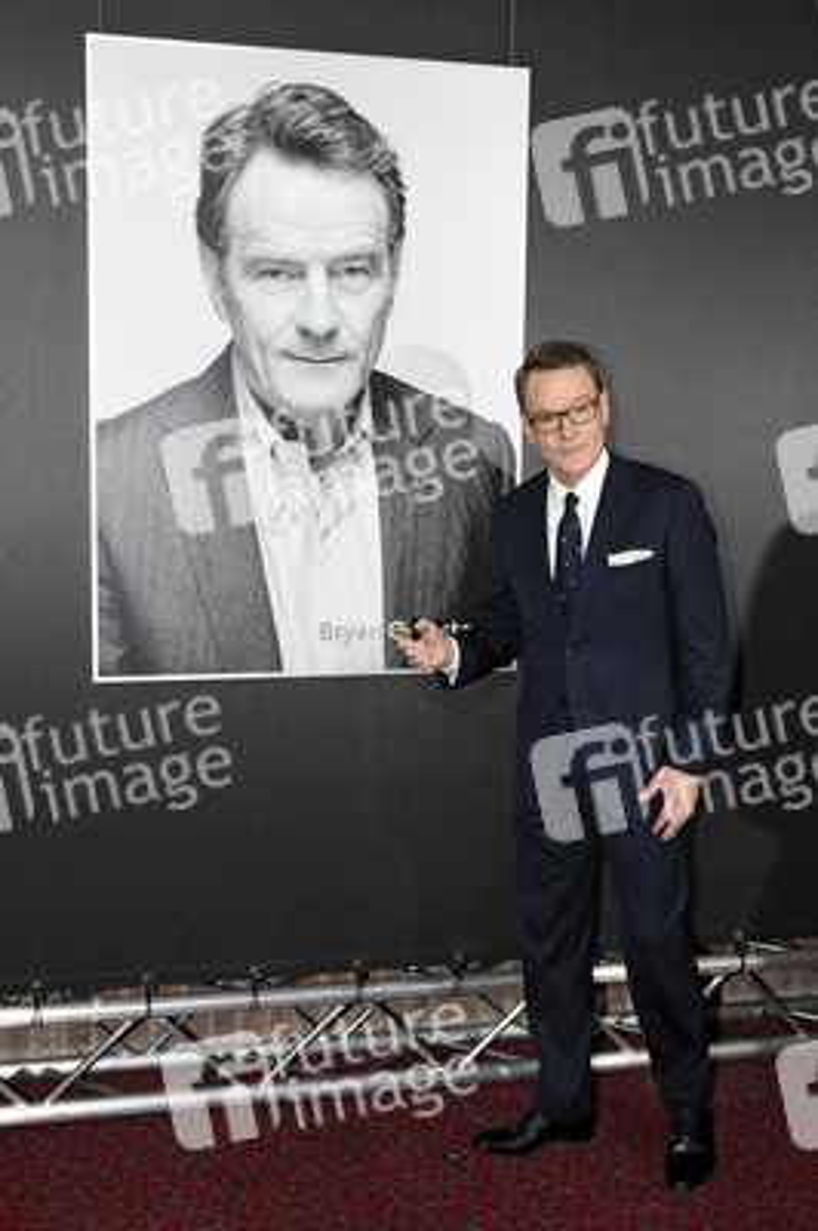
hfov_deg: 38.3
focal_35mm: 34
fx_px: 1178
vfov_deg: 55.1
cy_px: 616
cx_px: 409
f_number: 7.1
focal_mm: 23
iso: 1600
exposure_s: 1/160
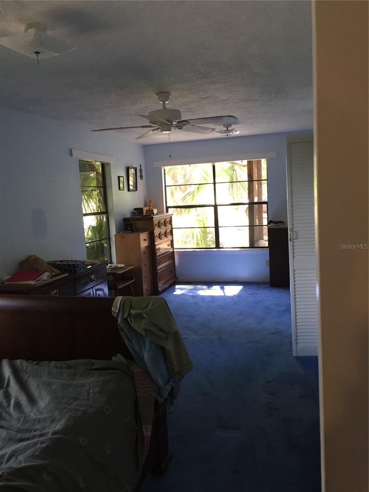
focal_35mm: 29
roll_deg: +3.0
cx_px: 184
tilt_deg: -6.1
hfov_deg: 48.2
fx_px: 412
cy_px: 246
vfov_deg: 61.7
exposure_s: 1/30
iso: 50
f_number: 2.2
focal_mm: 4.15
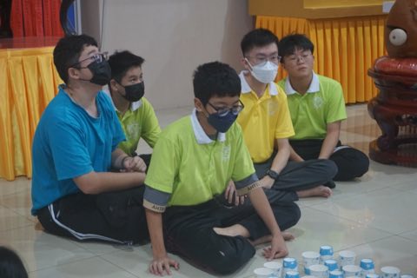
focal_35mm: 75
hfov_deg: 27.0
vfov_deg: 18.2
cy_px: 139
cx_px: 208
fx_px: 869
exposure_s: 1/160
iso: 2000
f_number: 5.6
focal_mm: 50
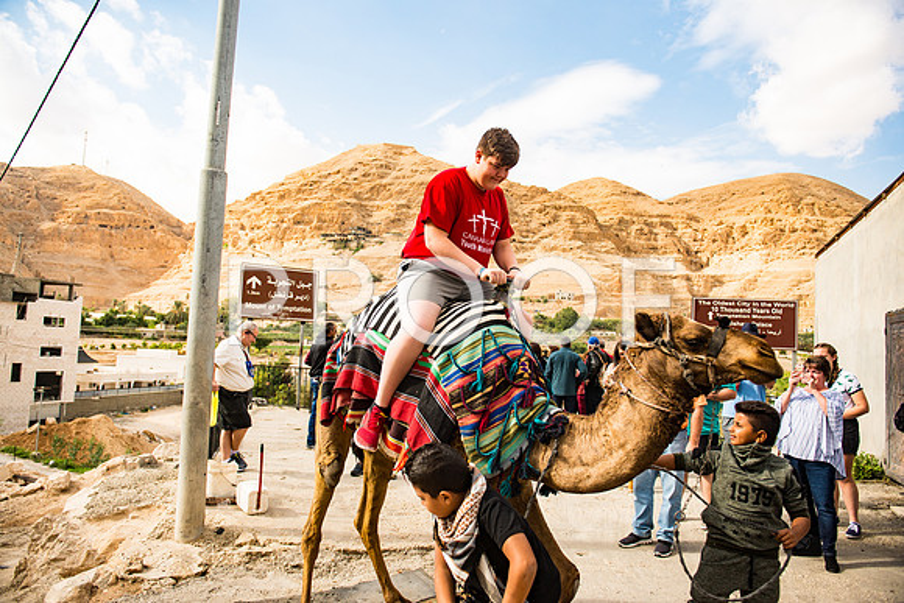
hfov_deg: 73.7
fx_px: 603
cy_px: 302
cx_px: 452
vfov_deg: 53.2
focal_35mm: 24
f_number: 2.8
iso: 200
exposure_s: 1/2500
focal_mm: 24
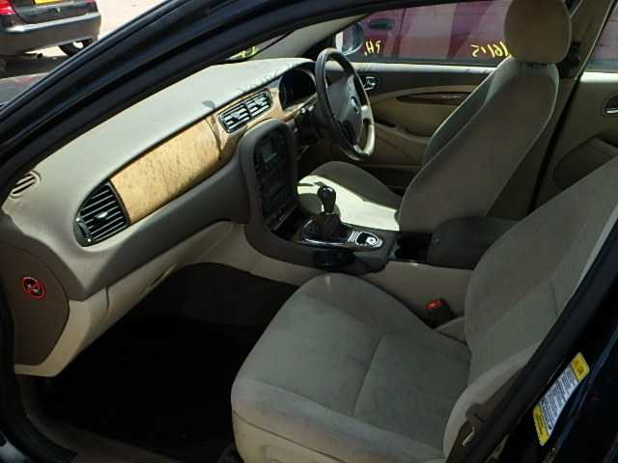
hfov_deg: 63.4
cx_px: 309
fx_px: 500
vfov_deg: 49.7
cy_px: 232
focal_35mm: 28
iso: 400
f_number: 7.3
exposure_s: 1/500
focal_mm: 5
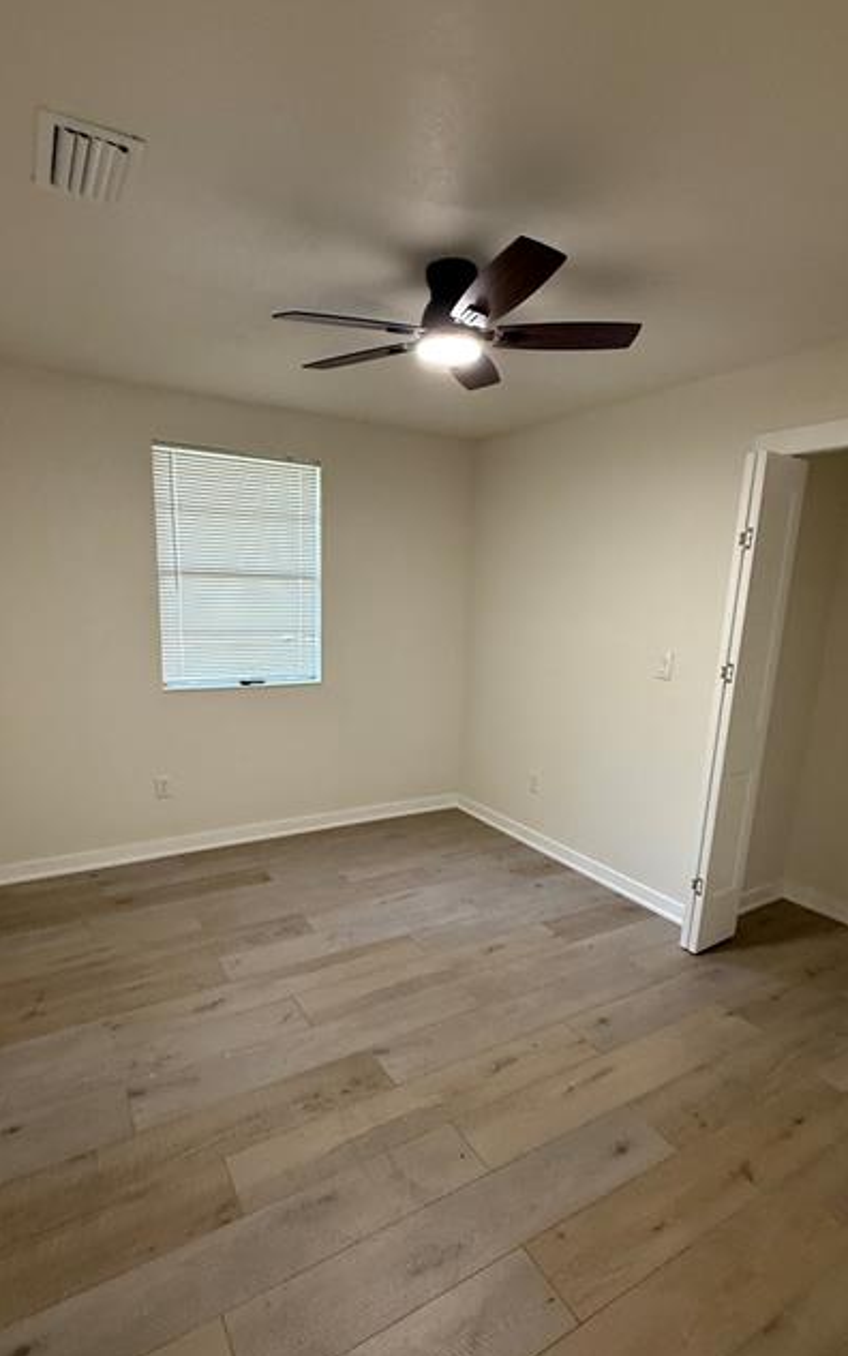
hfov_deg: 65.0
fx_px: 665
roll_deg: -2.3
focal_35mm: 18
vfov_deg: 90.8
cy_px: 750
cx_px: 407
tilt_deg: -13.5
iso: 320
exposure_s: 1/100
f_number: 2.2
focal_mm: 2.22
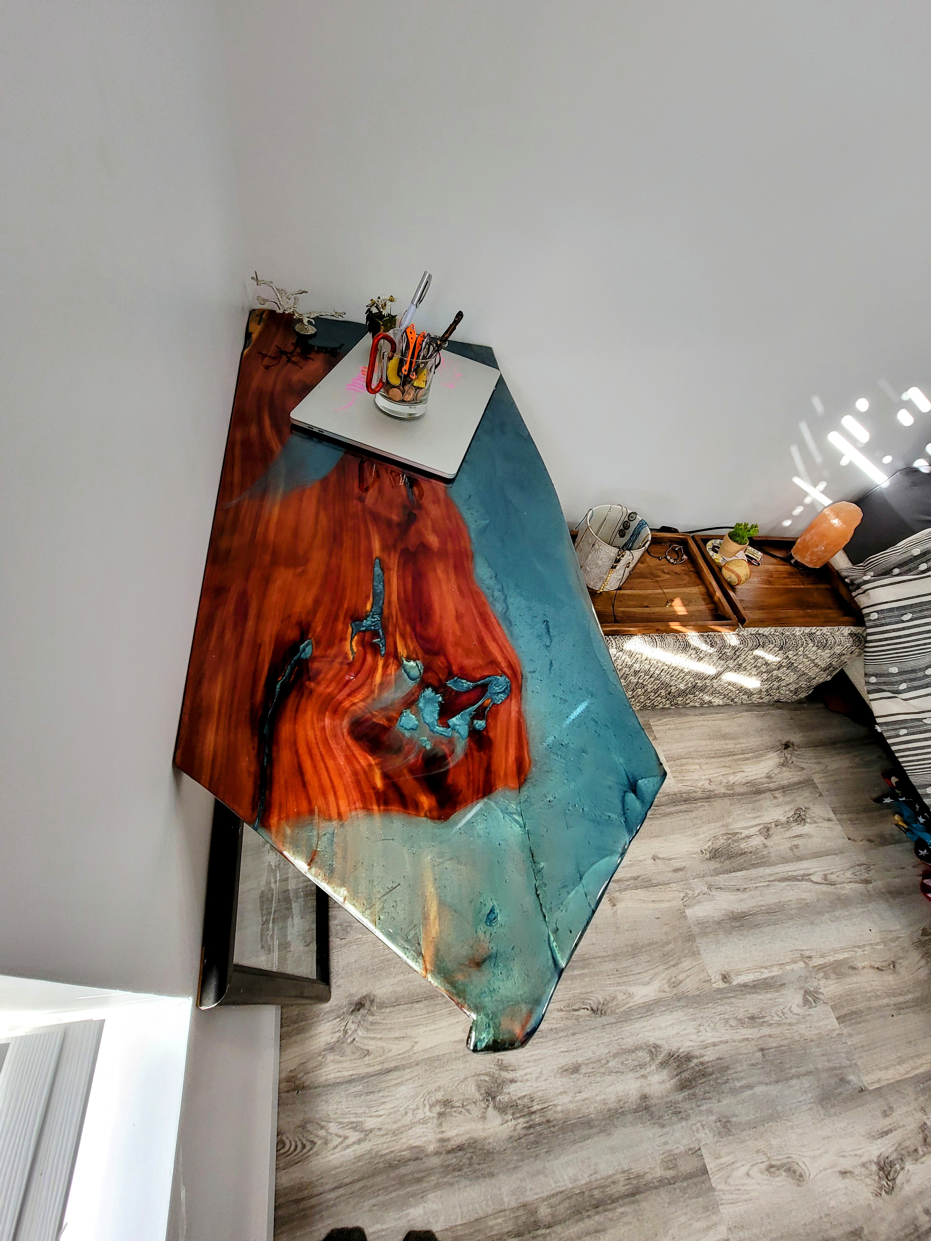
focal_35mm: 13
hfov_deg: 89.9
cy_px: 620
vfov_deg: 106.2
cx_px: 466
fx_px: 466
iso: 125
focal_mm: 2.2
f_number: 2.2
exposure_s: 1/59
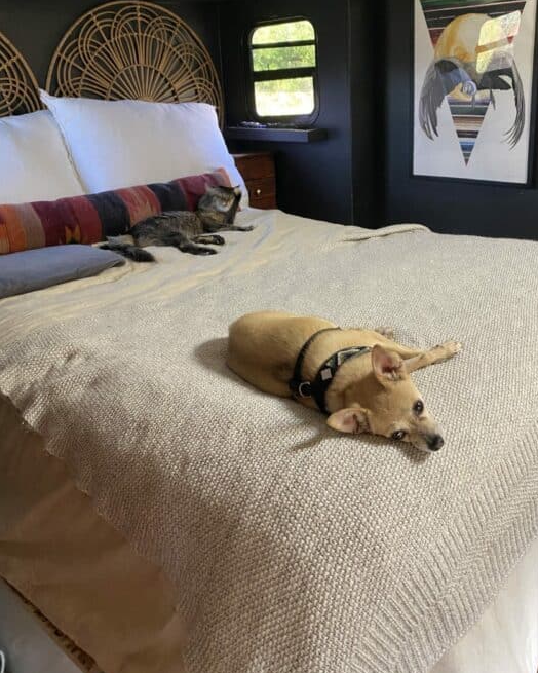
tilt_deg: -17.0
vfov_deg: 56.8
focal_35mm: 31
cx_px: 291
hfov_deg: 47.1
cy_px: 276
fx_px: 617
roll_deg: +2.2
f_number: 1.8
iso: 320
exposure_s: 1/60
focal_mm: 4.25
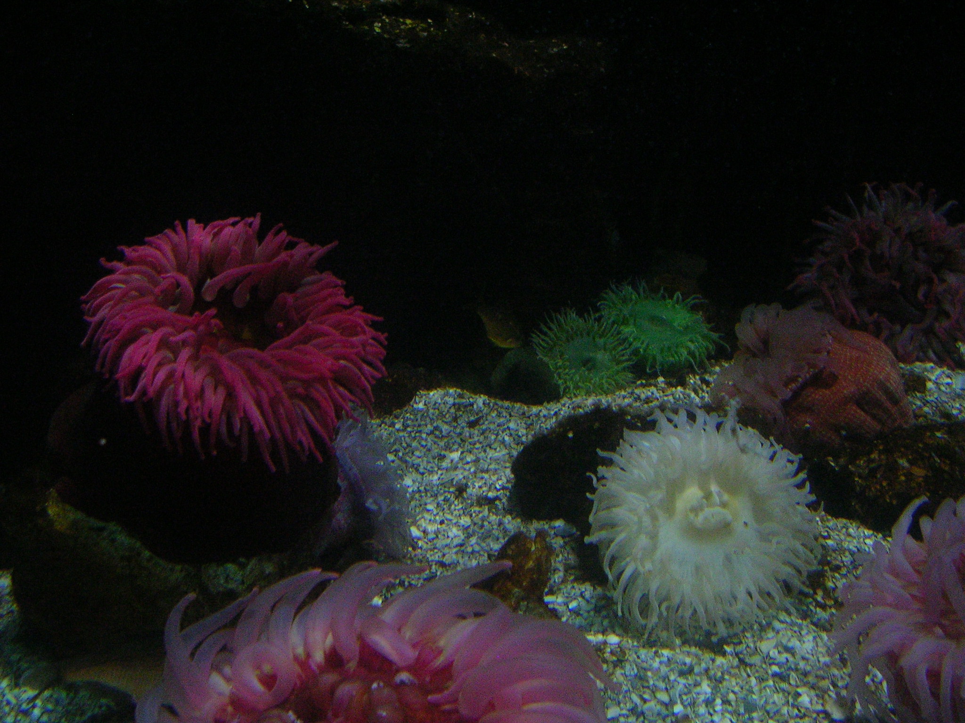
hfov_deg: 49.0
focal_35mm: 38
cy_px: 362
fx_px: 1059
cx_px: 482
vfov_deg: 37.7
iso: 200
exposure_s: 1/90
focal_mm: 5.8
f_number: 2.8
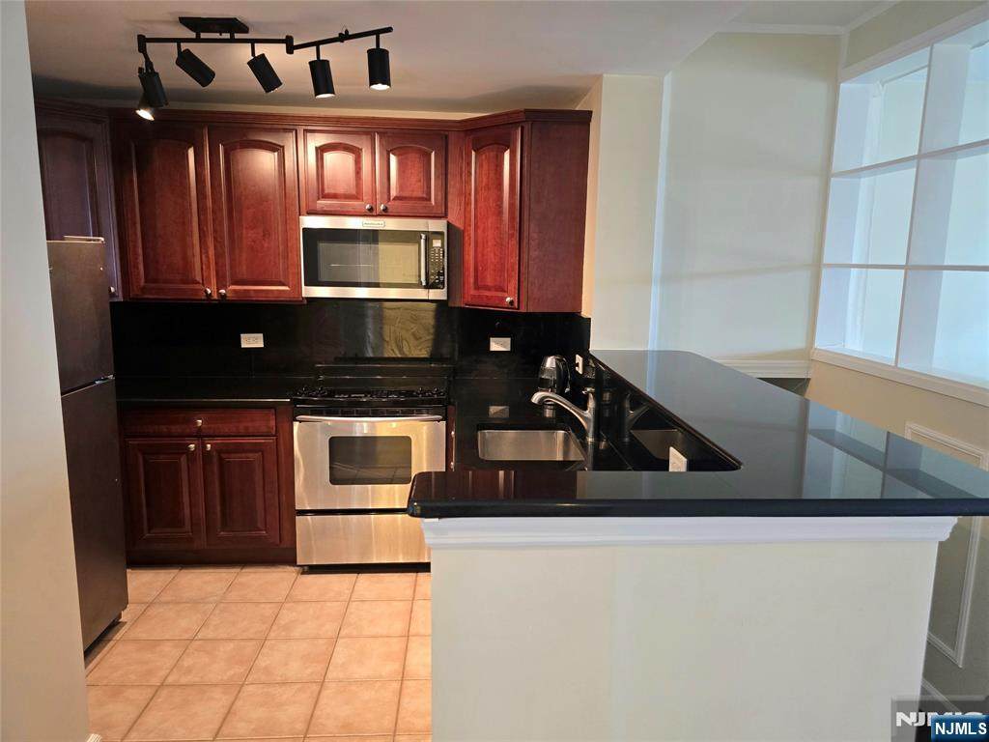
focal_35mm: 23
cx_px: 494
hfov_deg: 73.9
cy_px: 371
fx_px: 657
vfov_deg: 58.9
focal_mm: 6.3
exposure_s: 1/120
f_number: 1.7
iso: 500
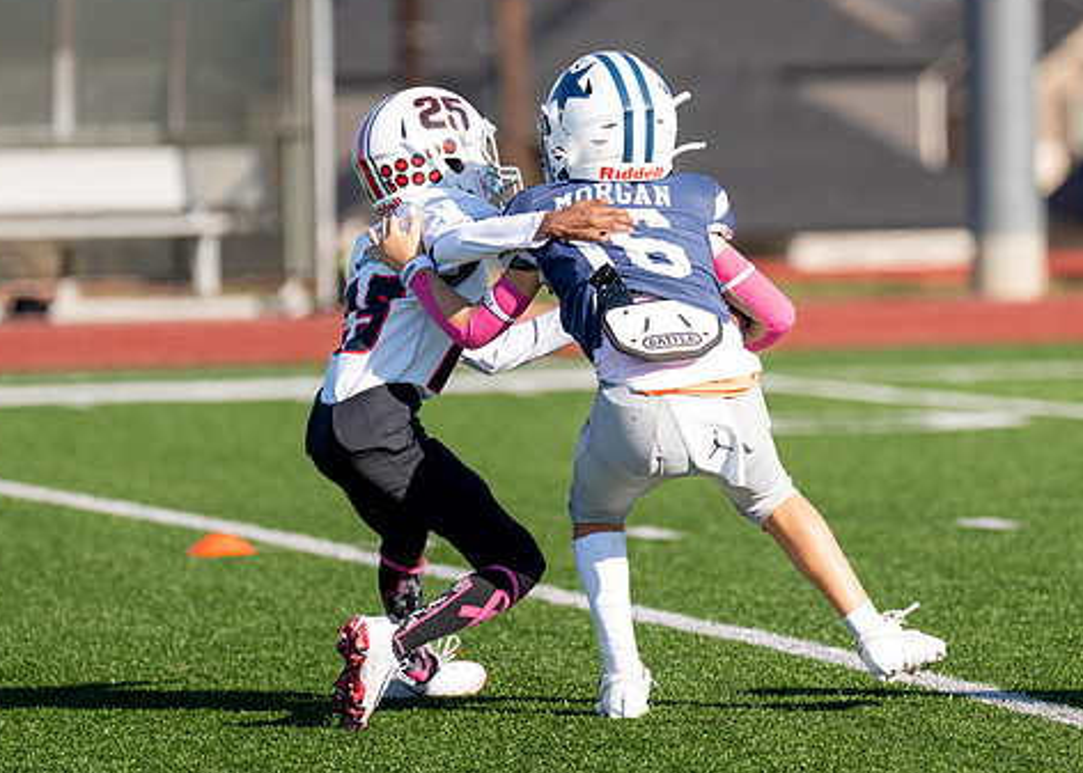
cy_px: 350
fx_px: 12271
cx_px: 596
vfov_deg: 3.6
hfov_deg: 5.1
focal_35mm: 399
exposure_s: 1/5000
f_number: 2.8
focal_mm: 200
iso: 320
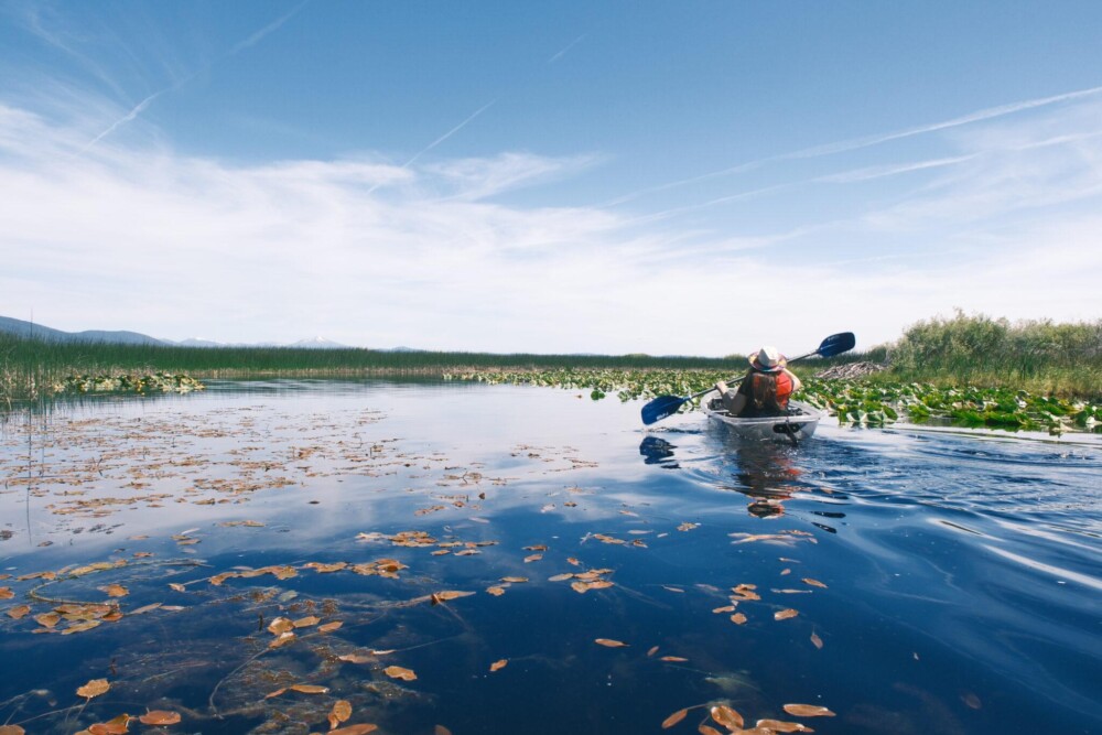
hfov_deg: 67.4
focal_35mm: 27
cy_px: 368
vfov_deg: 47.9
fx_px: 827
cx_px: 551
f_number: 11
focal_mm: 18
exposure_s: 1/105
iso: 160
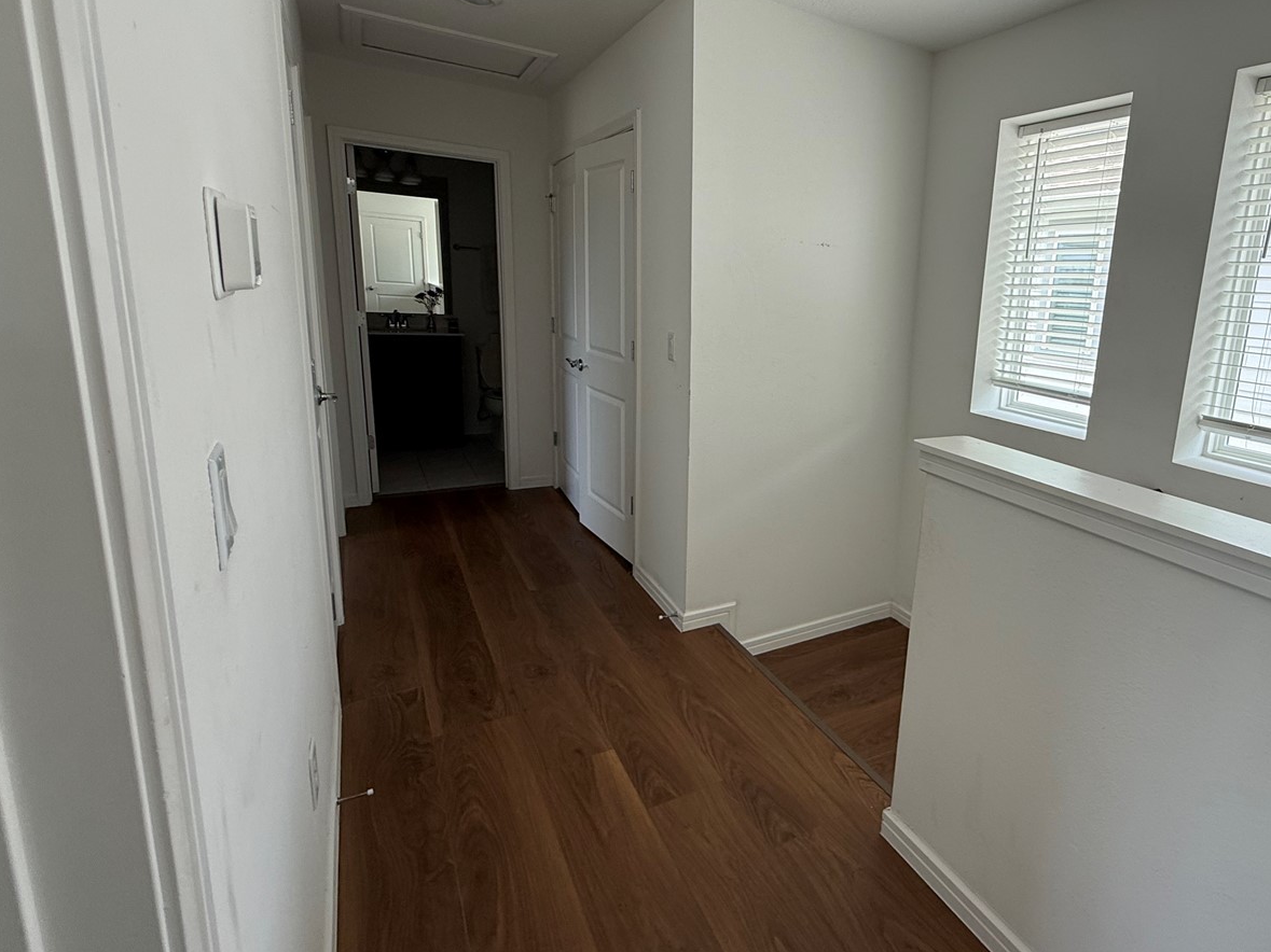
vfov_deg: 68.5
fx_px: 698
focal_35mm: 19
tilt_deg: -10.6
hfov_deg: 82.2
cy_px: 428
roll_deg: -3.8
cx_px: 832
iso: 64
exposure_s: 1/108
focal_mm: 2.22
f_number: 2.2
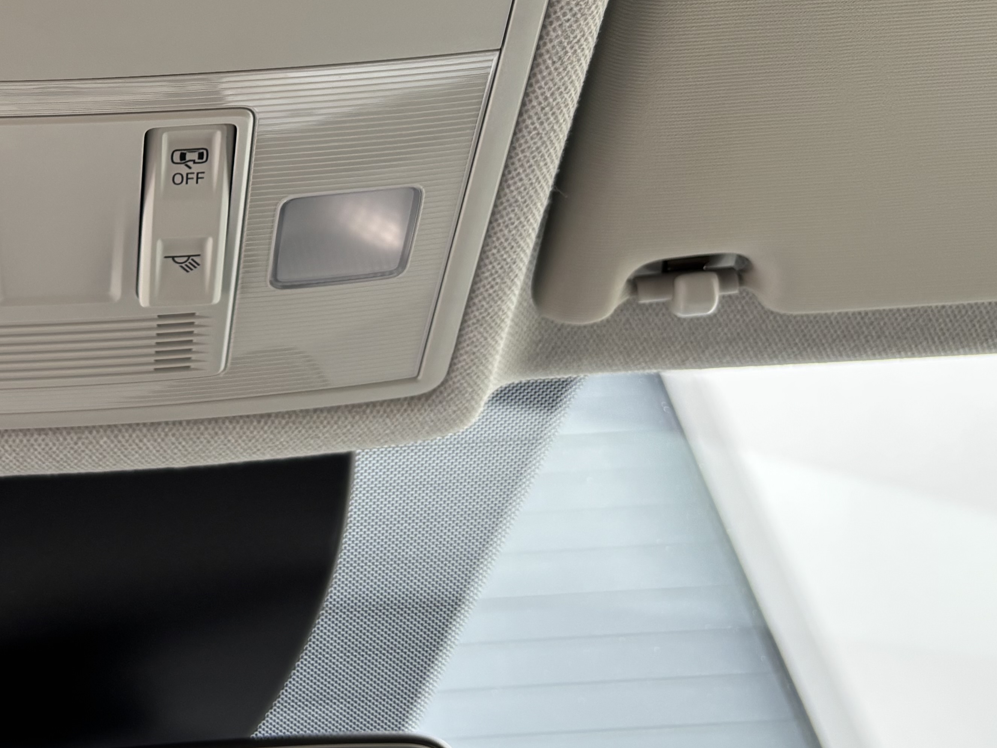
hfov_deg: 32.5
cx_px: 87
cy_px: 65
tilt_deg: +49.3
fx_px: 1613
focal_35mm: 56
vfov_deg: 25.2
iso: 100
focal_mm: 5.96
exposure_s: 1/121
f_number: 1.6
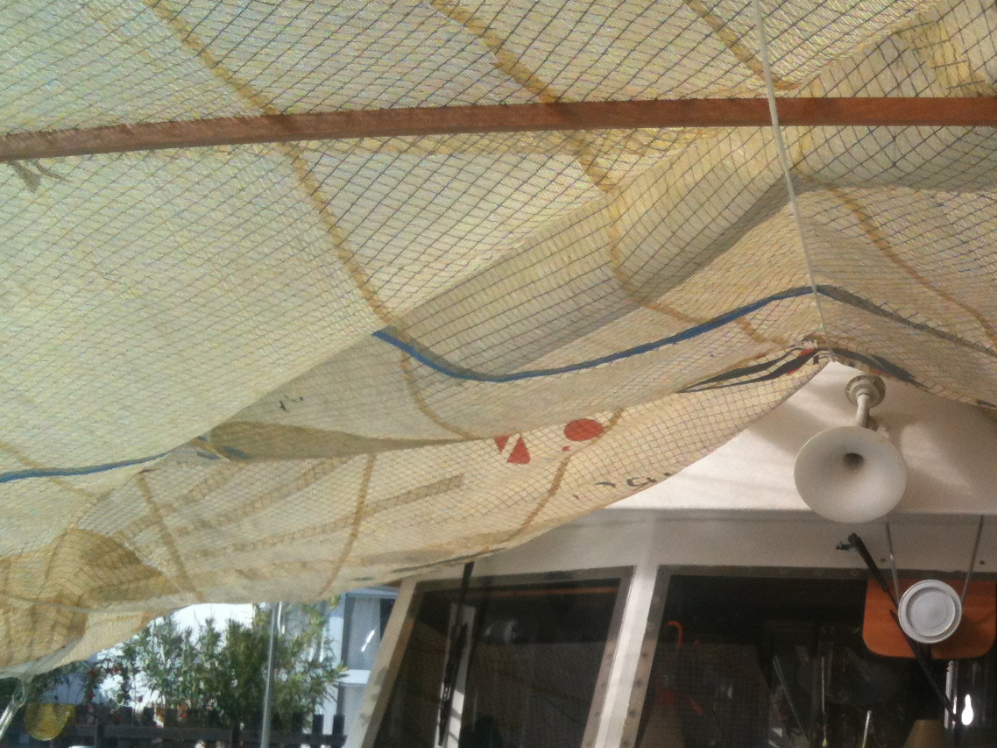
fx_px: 1814
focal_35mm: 63
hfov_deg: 29.6
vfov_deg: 22.9
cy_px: 614
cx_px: 880
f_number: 2.8
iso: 64
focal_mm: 3.85
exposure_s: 1/1179
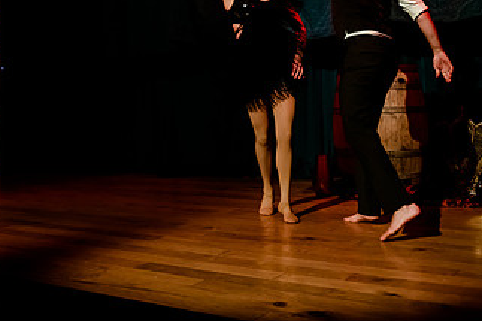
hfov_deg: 37.9
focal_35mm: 52
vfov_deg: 25.2
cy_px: 34
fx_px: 696
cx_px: 172
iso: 5000
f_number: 2.8
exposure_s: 1/100
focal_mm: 29
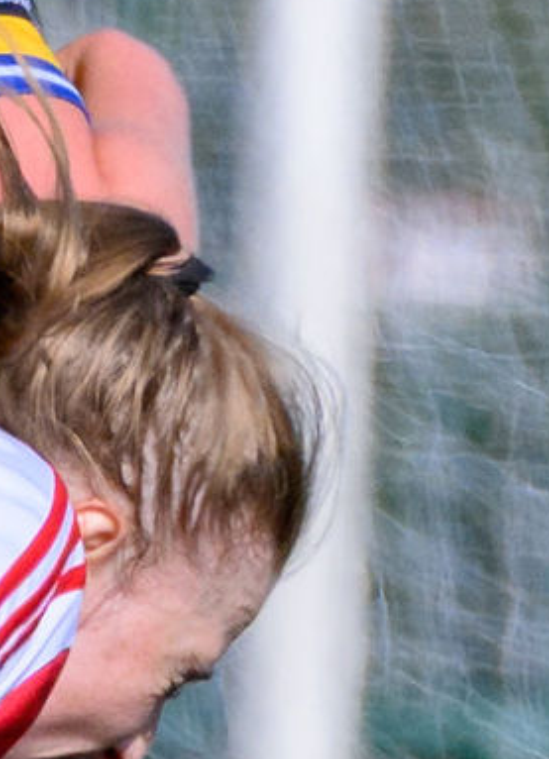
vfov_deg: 0.4
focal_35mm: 4840
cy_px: 1246
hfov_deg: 0.3
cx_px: -263
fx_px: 104788
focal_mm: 310
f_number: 5.3
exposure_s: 1/2000
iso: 360
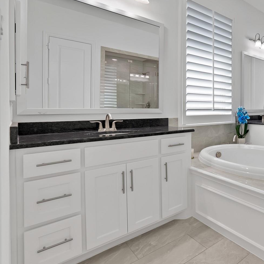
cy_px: 114
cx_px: 262
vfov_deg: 71.8
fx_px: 181
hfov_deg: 55.9
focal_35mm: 21
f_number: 9
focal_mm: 12
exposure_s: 1/13
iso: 640
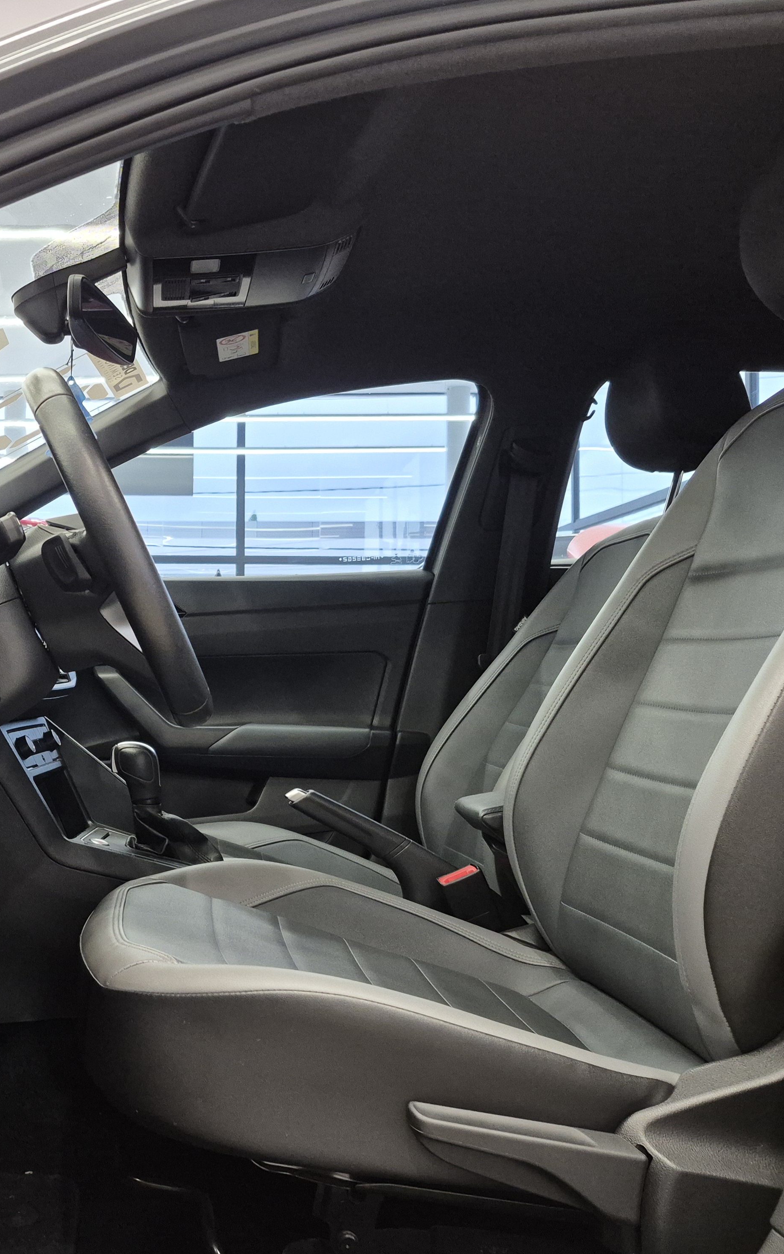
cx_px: 97
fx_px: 1128
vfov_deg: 58.1
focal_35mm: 33
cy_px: 631
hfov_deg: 36.3
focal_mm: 5.4
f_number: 1.8
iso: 800
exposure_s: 1/120
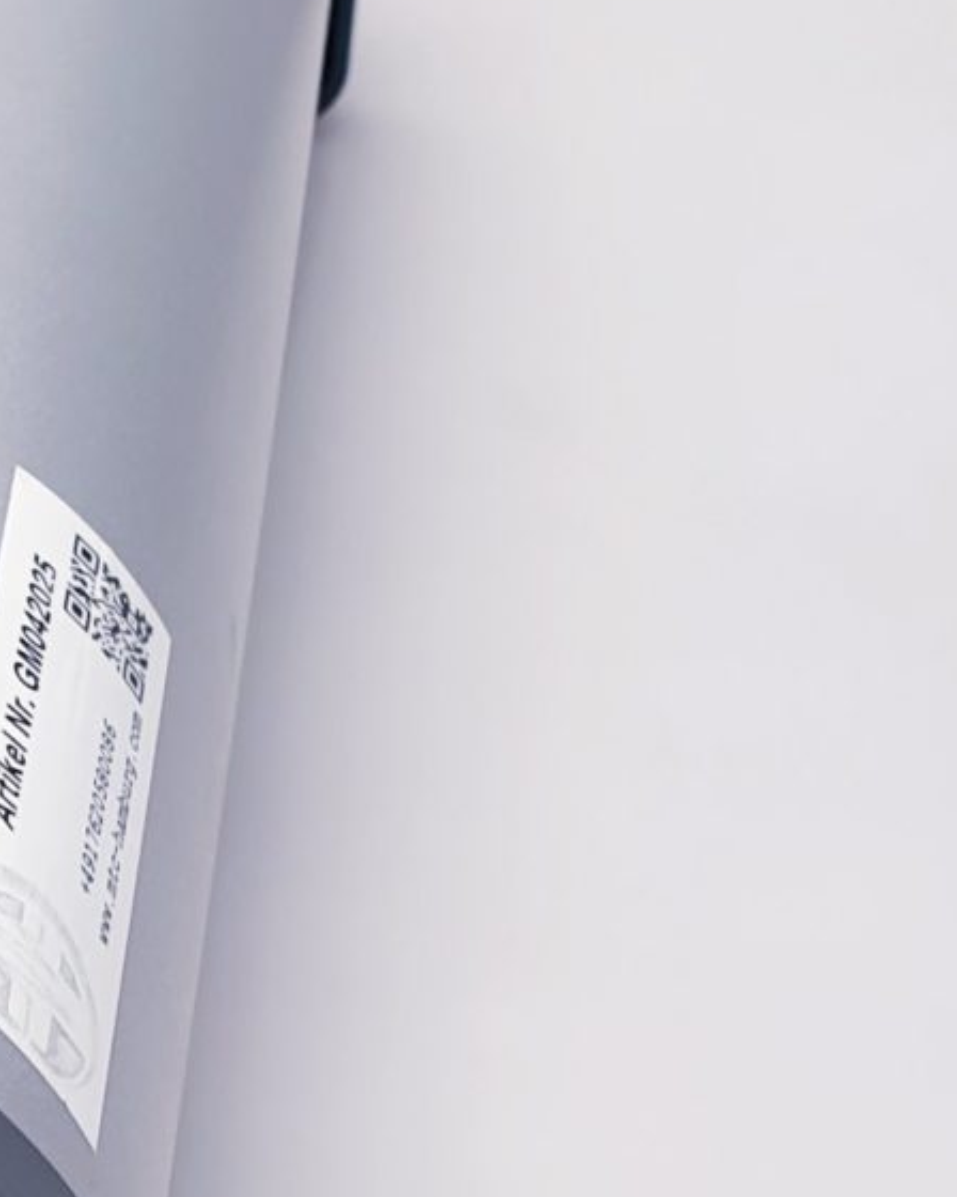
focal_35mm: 116
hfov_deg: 12.4
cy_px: 1505
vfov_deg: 15.8
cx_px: -626
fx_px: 4107
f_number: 2.4
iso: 64
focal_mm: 4.3
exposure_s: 1/50
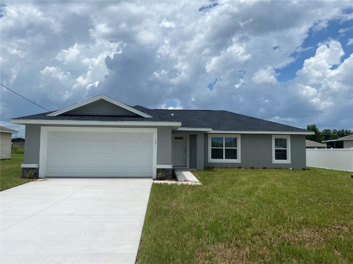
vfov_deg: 53.1
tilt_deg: +3.3
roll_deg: -0.6
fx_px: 265
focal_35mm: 26
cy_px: 132
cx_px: 176
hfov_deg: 67.3
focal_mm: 4.25
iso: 32
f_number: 1.8
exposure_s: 1/7194
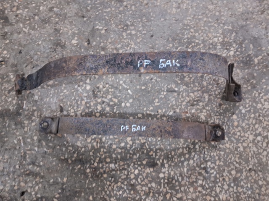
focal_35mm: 26
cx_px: 134
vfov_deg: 53.0
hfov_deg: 67.3
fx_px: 202
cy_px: 100
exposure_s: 1/24
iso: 800
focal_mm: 3.98
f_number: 1.8
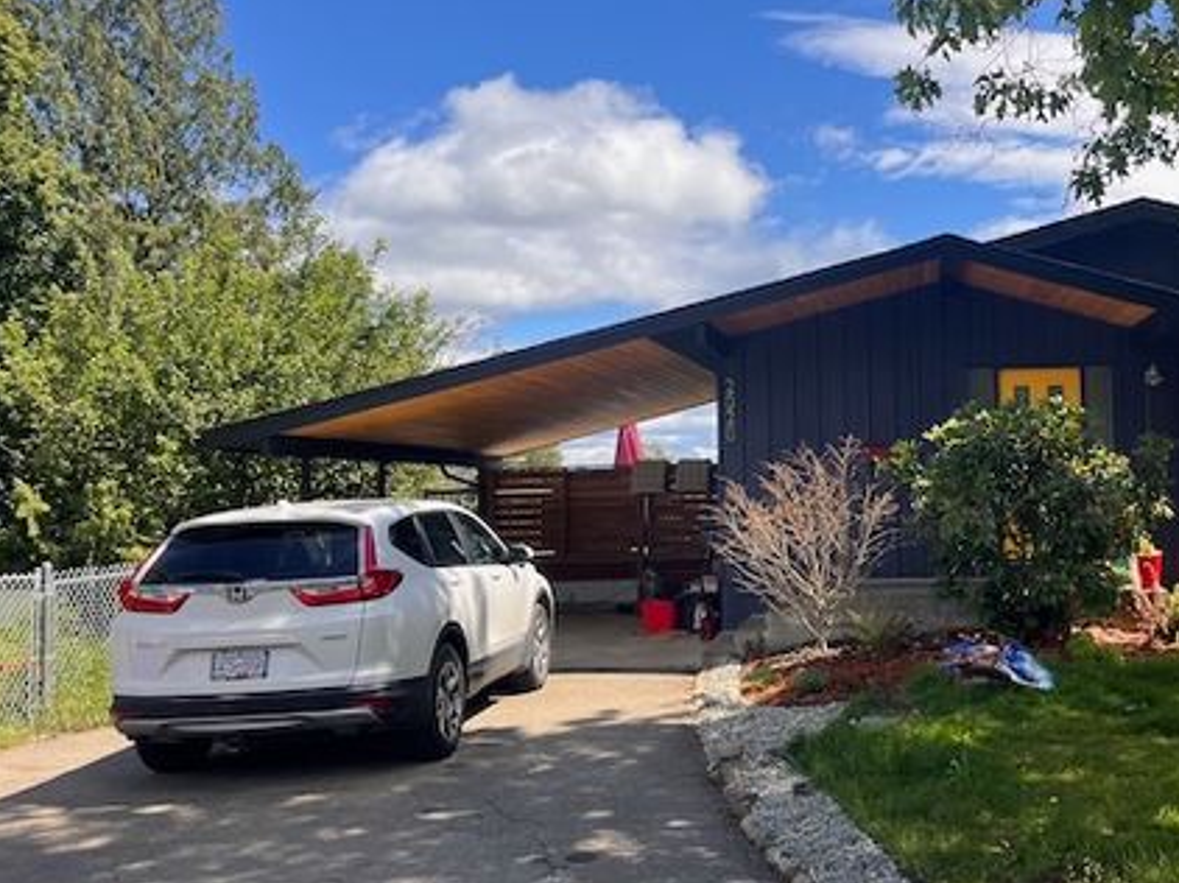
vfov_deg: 38.6
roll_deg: +0.6
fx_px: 1259
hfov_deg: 48.9
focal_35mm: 37
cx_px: 827
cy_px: 397
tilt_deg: +4.9
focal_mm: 5.1
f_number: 1.6
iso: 50
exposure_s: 1/1923
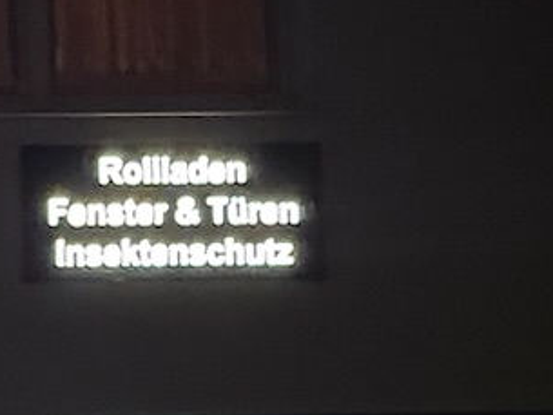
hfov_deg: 18.5
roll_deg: +0.7
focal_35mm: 94
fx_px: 1502
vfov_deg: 15.1
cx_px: -272
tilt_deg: +4.4
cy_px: 529
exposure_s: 1/33
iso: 1000
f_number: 2.2
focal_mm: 2.22
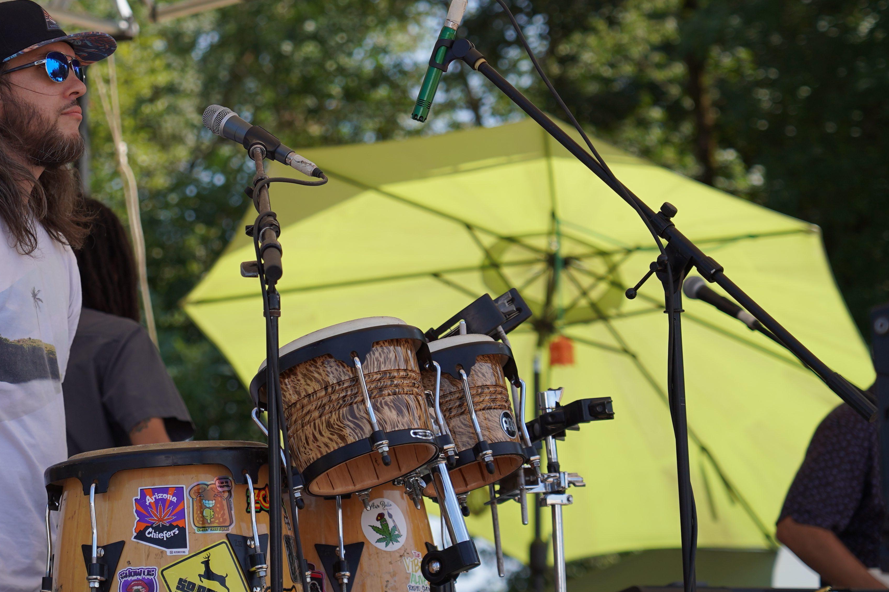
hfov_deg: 14.0
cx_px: 153
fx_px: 3605
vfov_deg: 9.4
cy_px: 121
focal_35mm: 146
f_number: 4.5
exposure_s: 1/500
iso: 100
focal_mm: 83
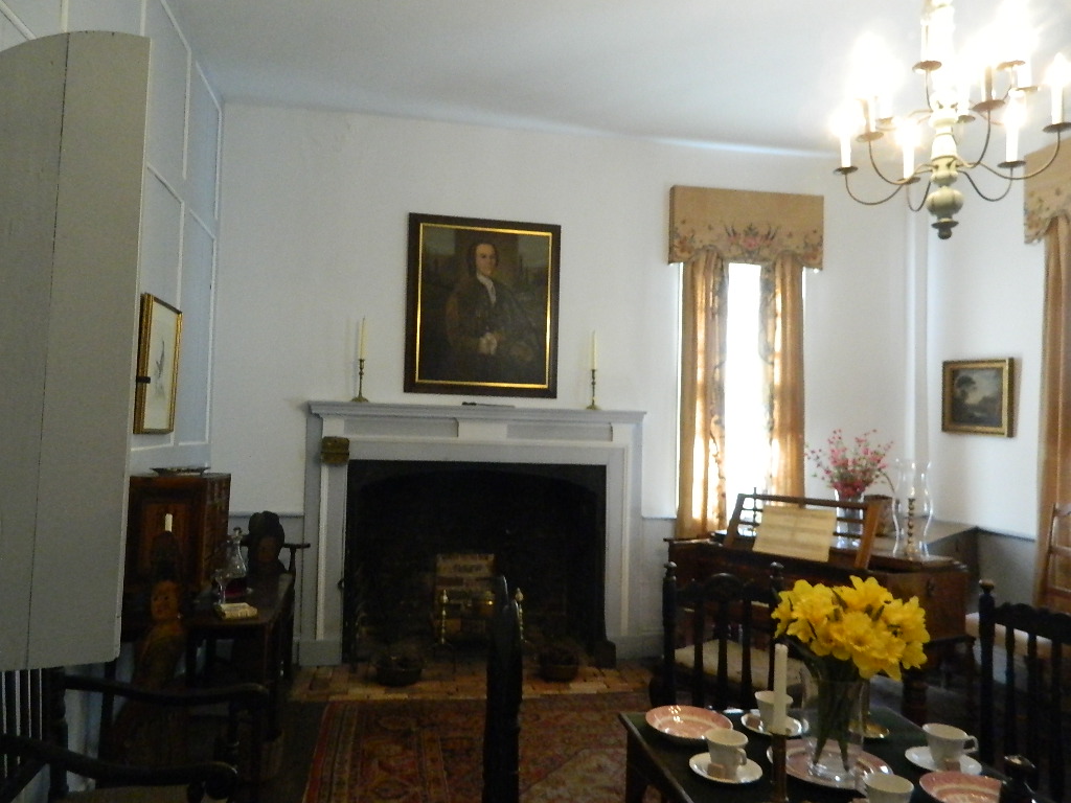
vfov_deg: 54.9
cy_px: 402
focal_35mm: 25
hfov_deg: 69.4
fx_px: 773
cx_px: 536
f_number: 3.1
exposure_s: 1/30
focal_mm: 4.5
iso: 720
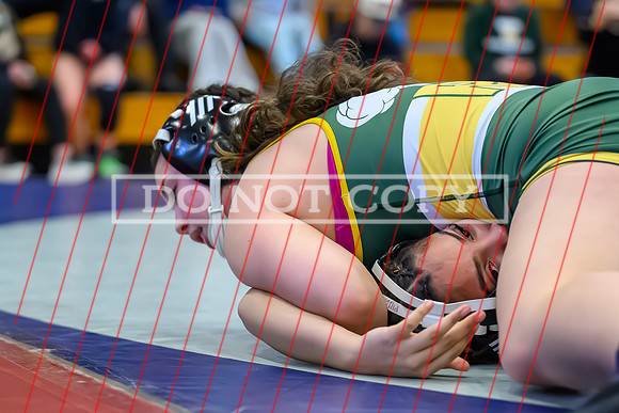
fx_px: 2112
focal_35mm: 123
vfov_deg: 11.1
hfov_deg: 16.7
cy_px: 314
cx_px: 348
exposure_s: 1/640
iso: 10000
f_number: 2.8
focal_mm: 79
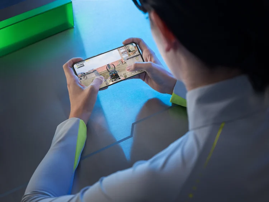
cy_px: 101
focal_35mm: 55
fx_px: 428
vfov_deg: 26.6
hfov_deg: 34.9
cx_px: 134
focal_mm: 70
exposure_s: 1/20
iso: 1600
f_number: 8
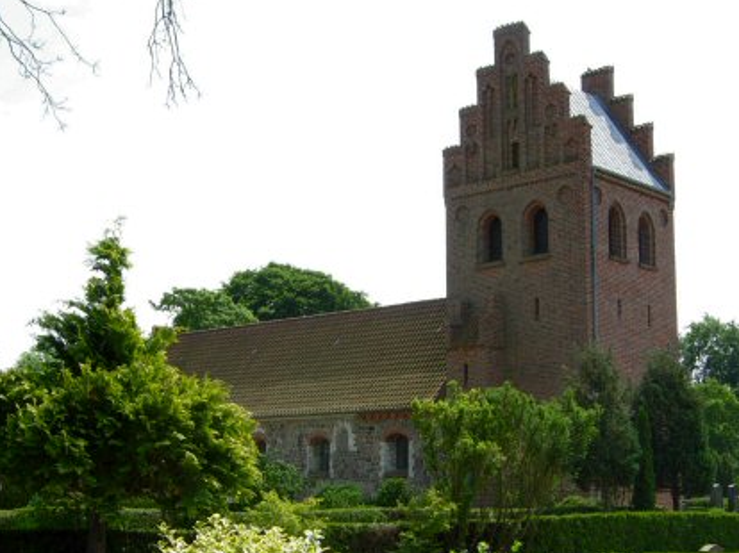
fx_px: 789
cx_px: 361
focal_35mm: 37
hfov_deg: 50.2
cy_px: 276
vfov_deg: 38.6
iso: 50
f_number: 4.8
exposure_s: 1/271
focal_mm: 7.5
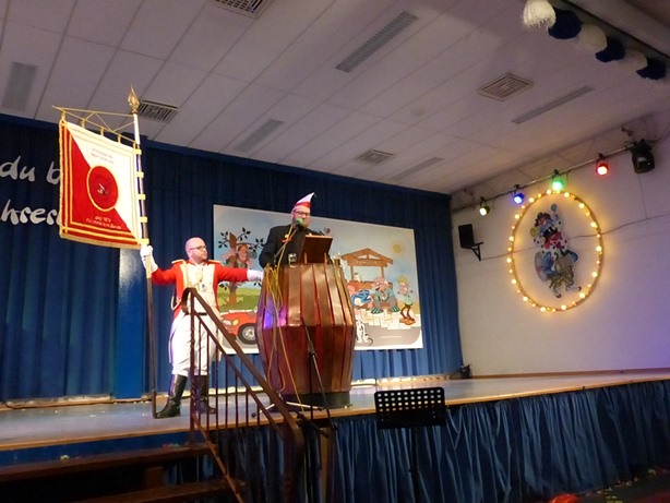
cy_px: 252
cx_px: 335
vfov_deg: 48.3
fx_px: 562
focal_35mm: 29
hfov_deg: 61.6
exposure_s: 1/125
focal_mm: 5.2
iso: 1600
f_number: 4
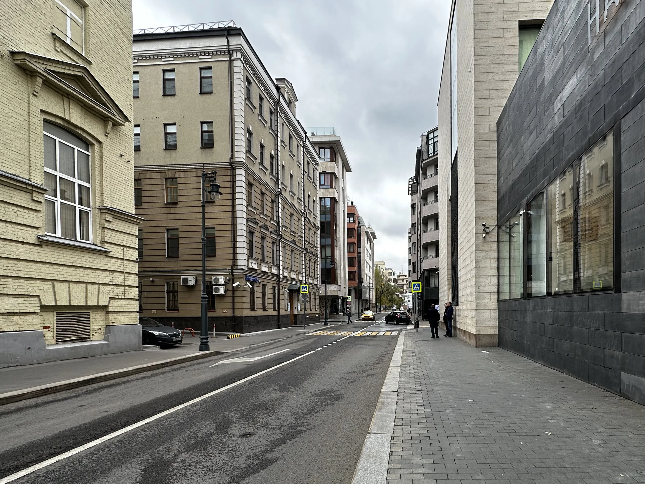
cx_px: 392
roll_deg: +0.2
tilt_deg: -0.3
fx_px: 354
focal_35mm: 19
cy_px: 316
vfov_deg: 67.1
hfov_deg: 83.5
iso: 40
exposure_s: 1/222
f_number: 2.2
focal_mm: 2.22
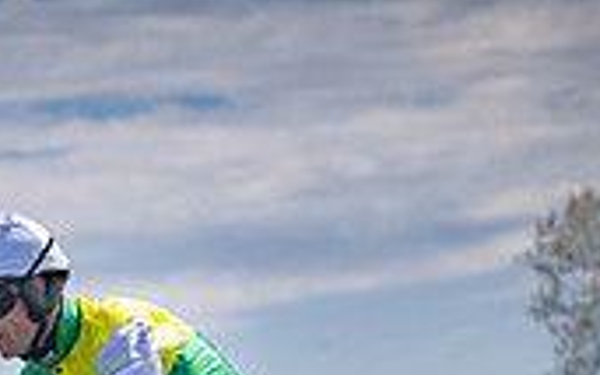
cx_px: 62
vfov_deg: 2.9
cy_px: 783
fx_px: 7443
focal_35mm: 455
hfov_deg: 4.6
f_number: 4
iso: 200
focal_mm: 98
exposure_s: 1/2500
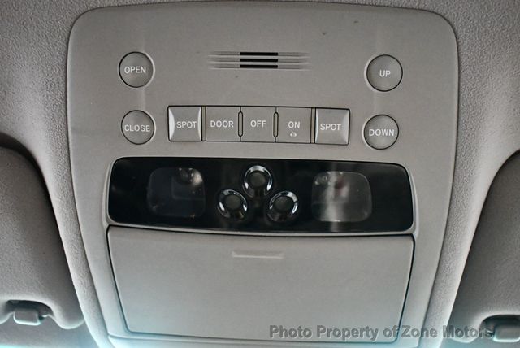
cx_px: 260
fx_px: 520
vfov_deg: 36.9
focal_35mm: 36
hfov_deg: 53.1
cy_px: 174
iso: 8000
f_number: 3.5
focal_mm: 18
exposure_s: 1/60
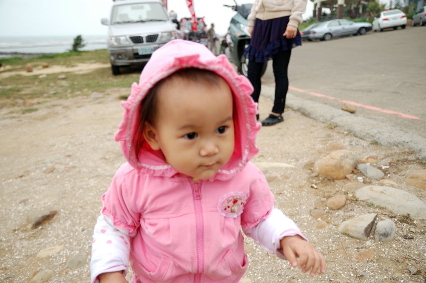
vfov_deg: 39.9
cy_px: 142
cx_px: 213
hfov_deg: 57.3
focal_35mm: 33
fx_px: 390
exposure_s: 1/1250
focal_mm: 22
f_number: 2.8
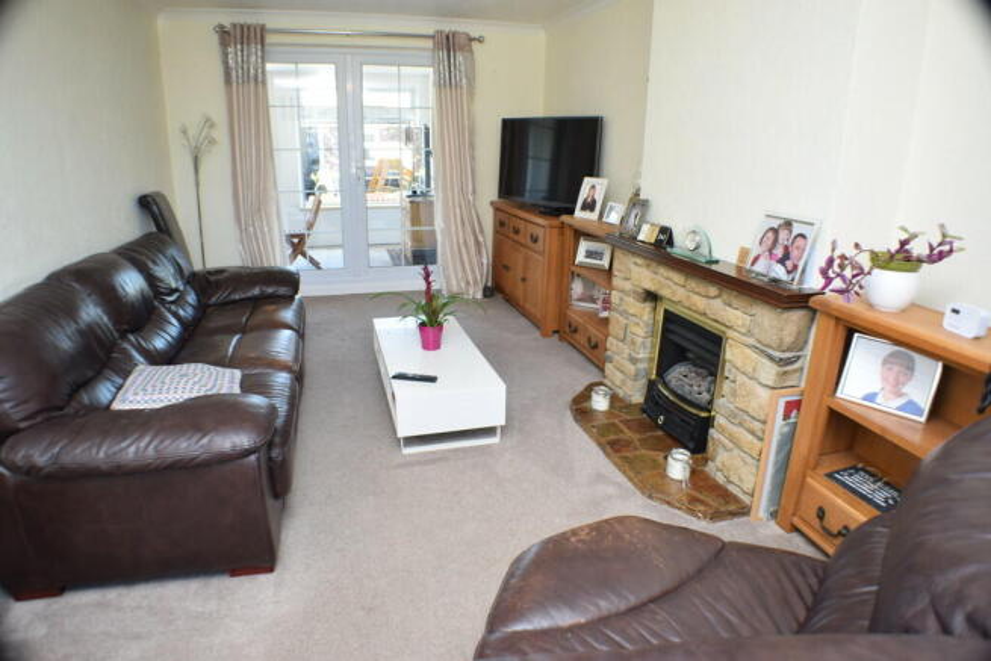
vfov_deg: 48.0
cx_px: 496
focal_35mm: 27
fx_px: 743
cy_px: 330
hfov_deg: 67.4
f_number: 4.5
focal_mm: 18
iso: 400
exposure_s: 1/80
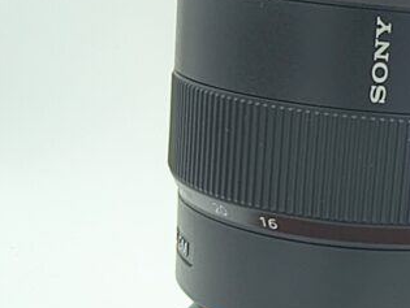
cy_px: 232
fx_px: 462
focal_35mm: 39
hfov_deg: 45.3
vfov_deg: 36.0
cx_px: 331
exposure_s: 1/100
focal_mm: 1.83
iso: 168
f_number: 2
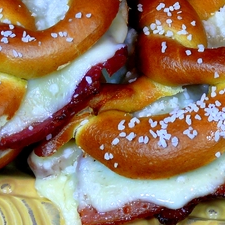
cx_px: 212
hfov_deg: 19.7
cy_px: 16
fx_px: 632
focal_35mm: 86
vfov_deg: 19.7
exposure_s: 1/40
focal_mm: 8
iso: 100
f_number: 2.8
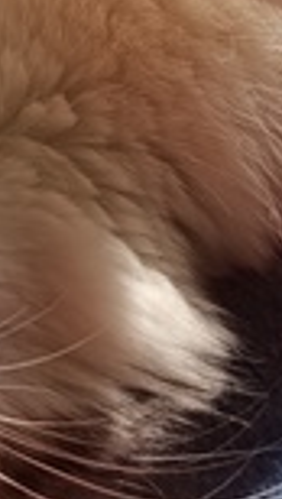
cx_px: 201
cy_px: -123
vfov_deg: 13.9
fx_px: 1974
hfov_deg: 8.2
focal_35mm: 149
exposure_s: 1/283
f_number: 1.6
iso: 50
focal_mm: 6.14
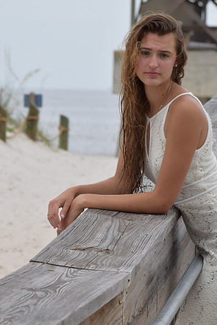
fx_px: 1871
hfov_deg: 6.6
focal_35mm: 207
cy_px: 176
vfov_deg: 9.9
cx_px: 128
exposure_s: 1/250
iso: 200
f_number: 8
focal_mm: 110
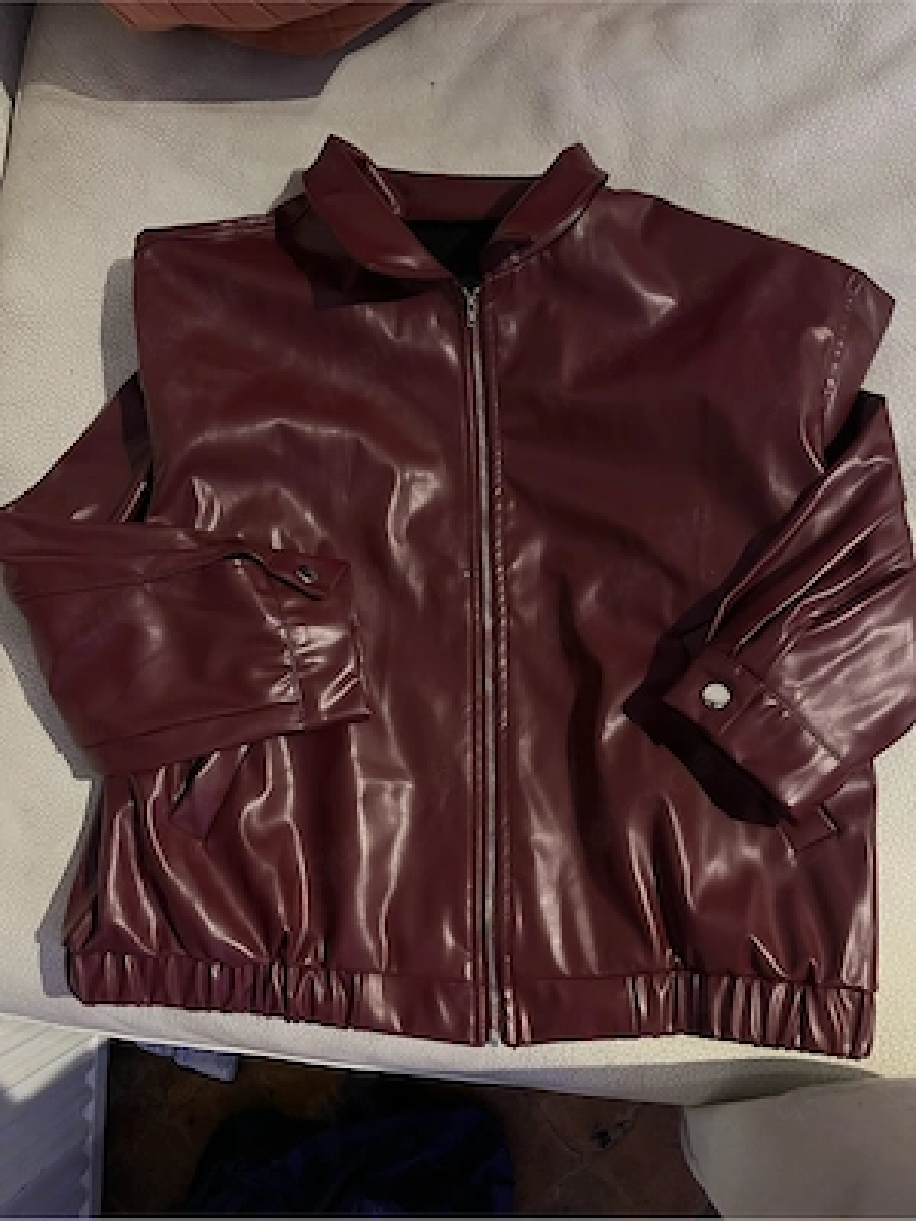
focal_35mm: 26
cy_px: 610
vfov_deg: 67.3
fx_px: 917
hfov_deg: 53.1
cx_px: 458
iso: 500
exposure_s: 1/33
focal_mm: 5.1
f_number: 1.6
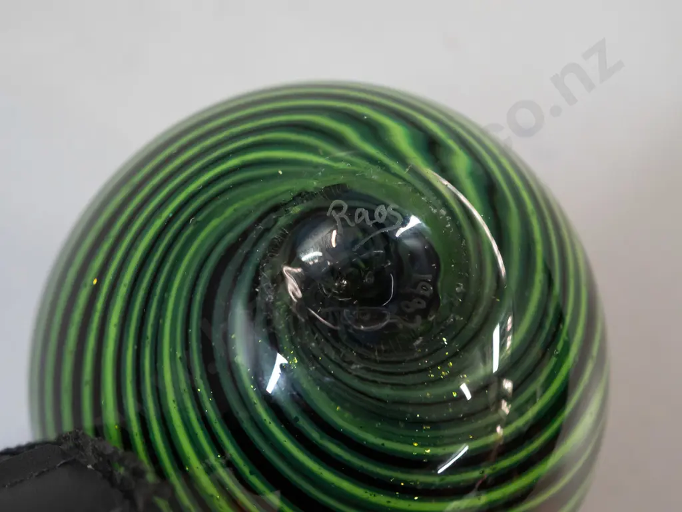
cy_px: 256
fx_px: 1655
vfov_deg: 17.6
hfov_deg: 23.3
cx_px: 341
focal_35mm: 84
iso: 3200
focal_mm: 42
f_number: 5.6
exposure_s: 1/100
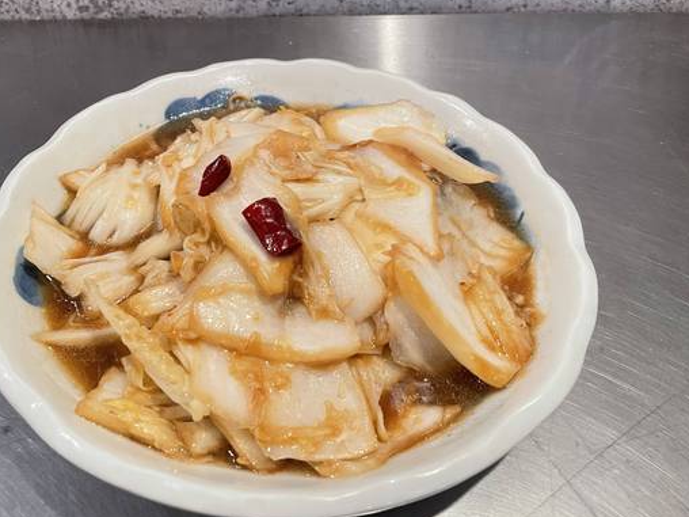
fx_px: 597
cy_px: 269
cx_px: 298
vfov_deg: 46.8
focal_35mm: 30
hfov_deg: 59.7
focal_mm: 4.2
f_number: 1.6
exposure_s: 1/60
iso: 200
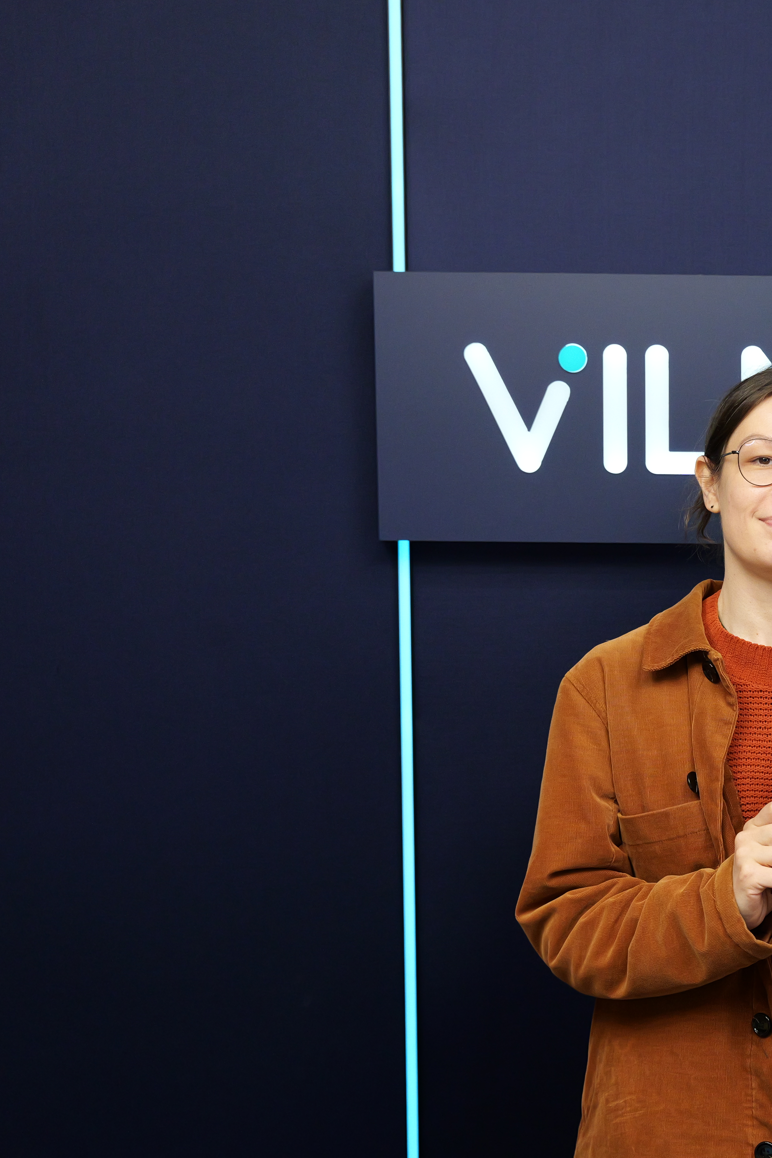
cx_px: 866
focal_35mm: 62
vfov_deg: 32.4
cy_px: 577
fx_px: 1994
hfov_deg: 20.8
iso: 4000
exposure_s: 1/320
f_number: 3.5
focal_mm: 41
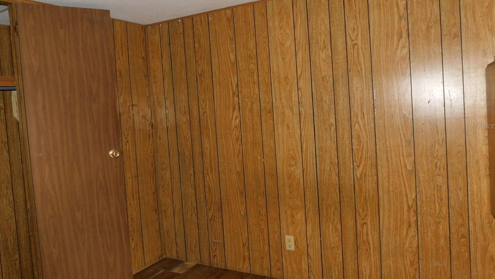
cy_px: 125
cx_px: 214
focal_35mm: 30
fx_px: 394
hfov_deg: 64.0
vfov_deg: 38.9
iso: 200
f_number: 3
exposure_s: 1/30
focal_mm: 4
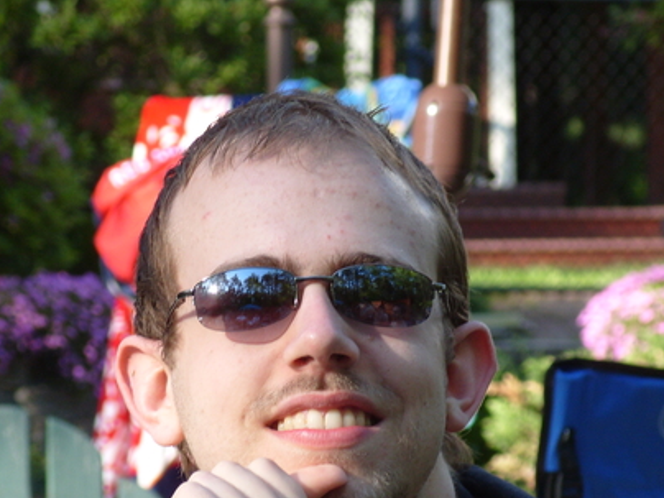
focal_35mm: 277
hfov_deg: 7.2
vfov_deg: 5.4
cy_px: 335
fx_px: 5313
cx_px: 320
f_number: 4.5
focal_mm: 39
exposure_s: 1/125
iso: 100
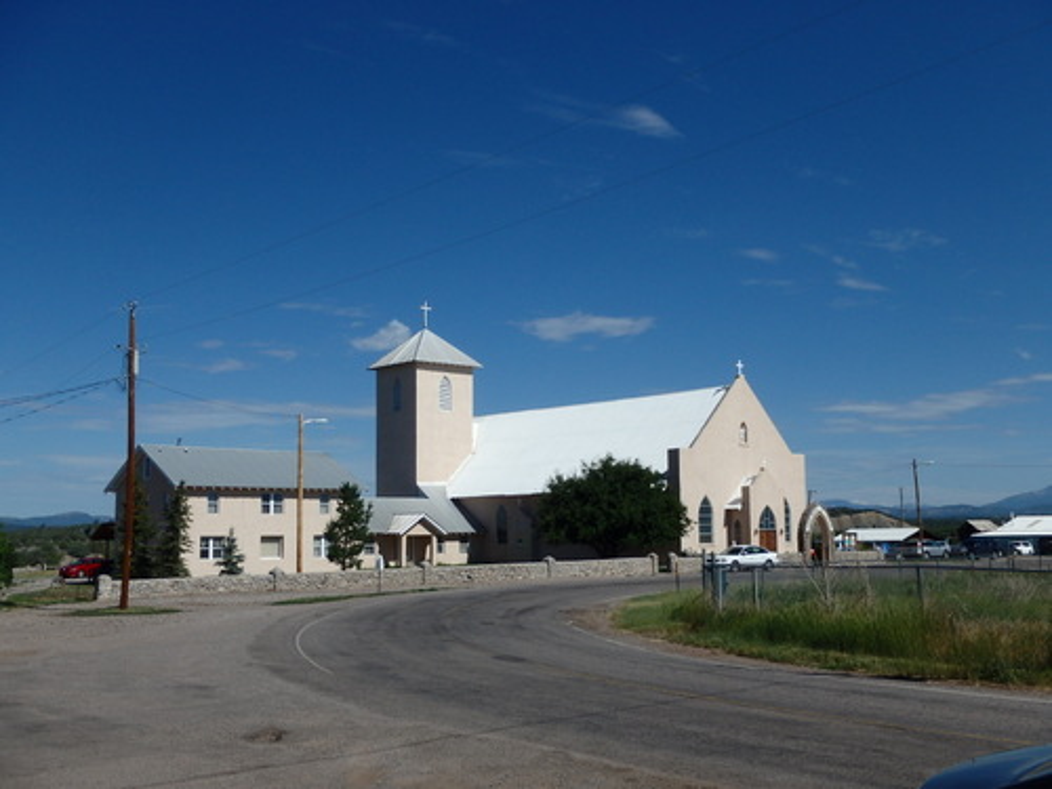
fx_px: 1216
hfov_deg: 46.8
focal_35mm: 40
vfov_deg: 36.0
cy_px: 394
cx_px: 526
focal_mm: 7.3
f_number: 13
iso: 125
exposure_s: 1/200
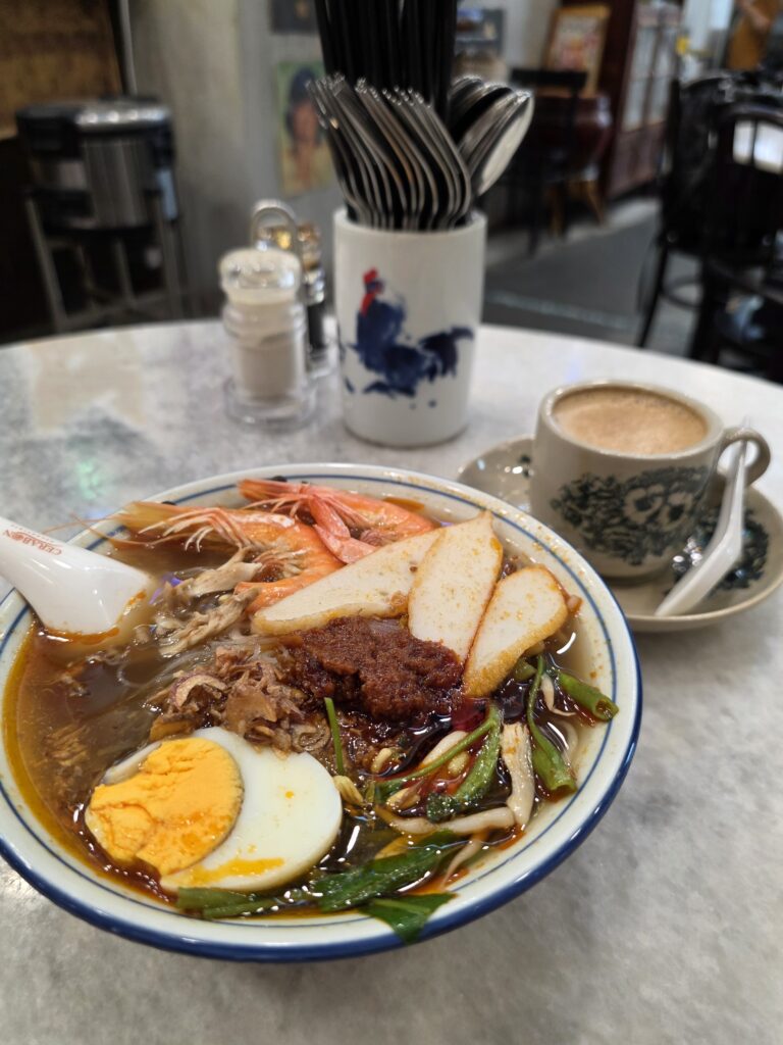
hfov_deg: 58.9
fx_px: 694
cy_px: 522
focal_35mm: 23
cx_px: 392
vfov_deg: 73.9
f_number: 1.7
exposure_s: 1/100
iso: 200
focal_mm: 6.3
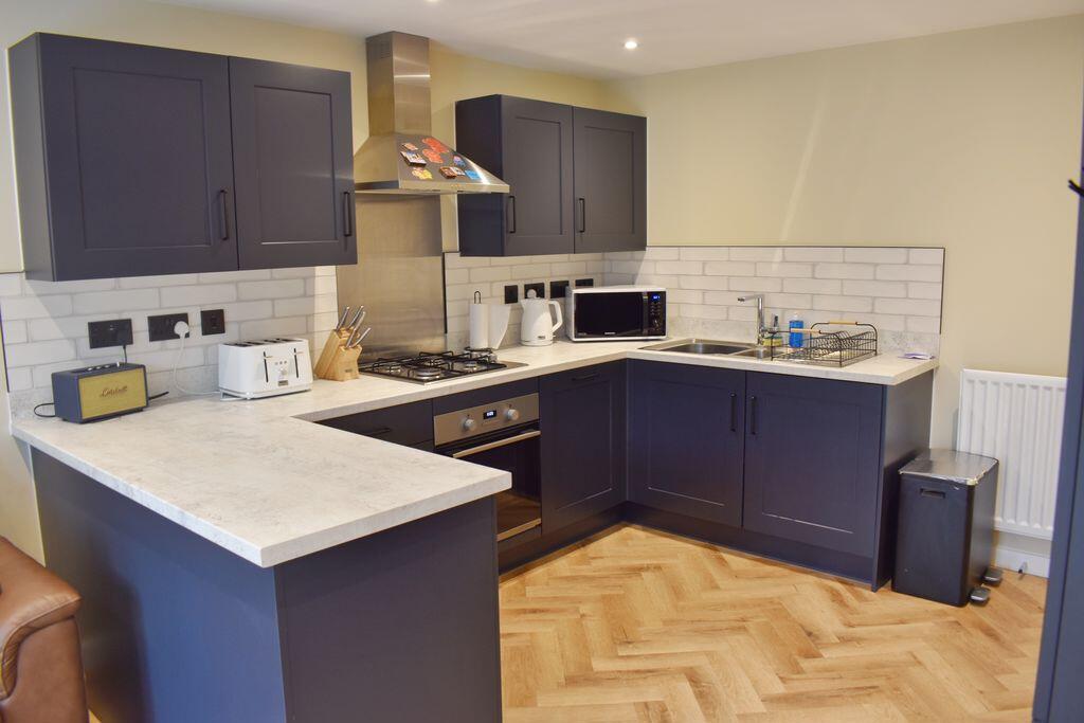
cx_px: 542
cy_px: 362
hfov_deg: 67.4
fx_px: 813
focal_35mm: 27
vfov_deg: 47.9
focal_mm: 18
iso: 220
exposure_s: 1/20
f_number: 5.6
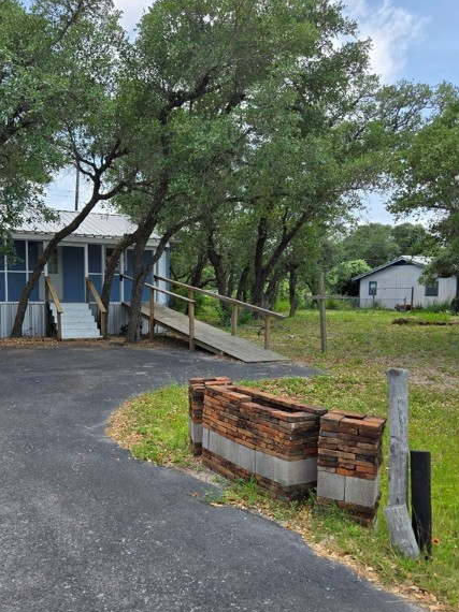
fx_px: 548
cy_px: 324
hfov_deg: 45.0
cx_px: 171
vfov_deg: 58.3
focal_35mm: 31
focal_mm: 5.4
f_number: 1.8
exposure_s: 1/2921
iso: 40
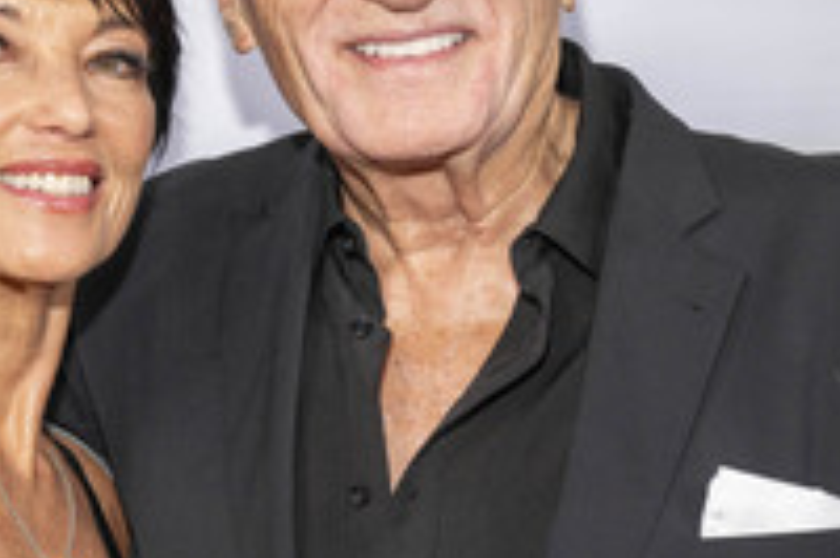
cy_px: 273
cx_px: 229
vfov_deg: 11.9
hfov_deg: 17.7
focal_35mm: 115
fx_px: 2681
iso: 640
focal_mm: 51
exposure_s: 1/200
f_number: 6.3
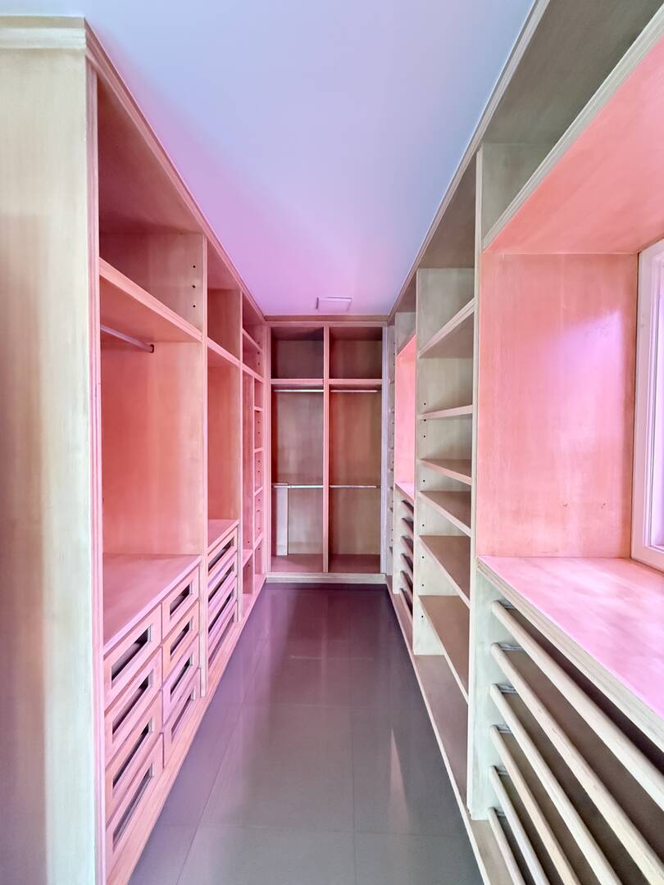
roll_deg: -1.2
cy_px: 442
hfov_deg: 85.7
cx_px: 332
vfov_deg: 102.1
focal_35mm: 14
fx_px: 358
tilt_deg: -0.4
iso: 2000
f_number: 2.2
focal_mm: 2.22
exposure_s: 1/30
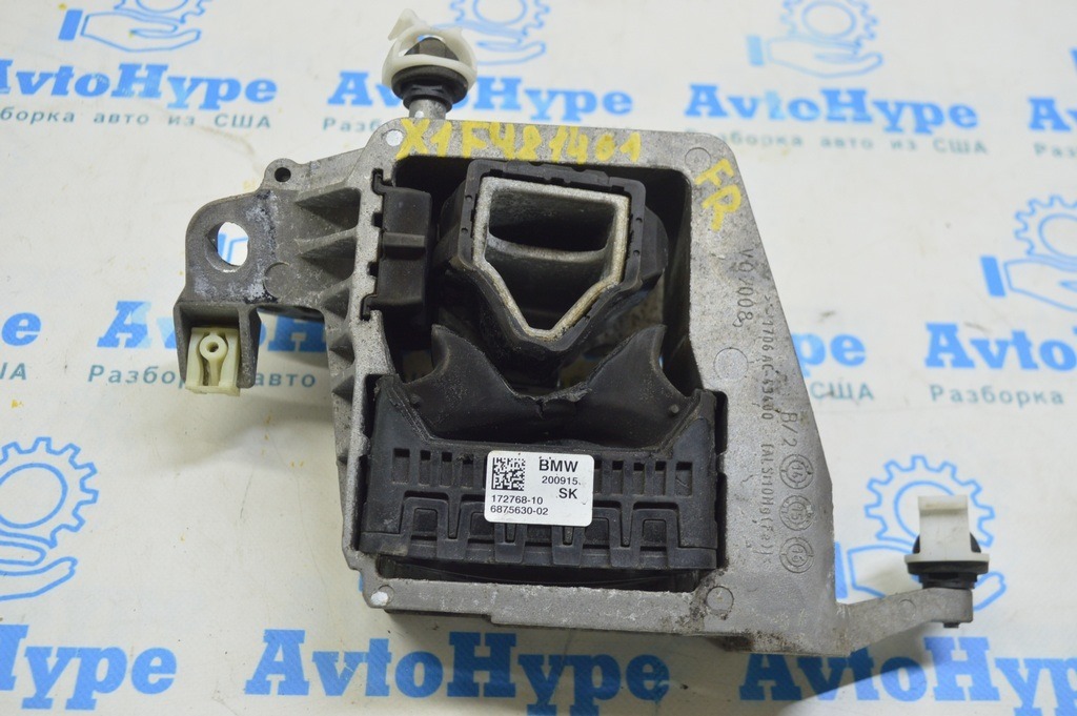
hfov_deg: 46.4
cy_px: 358
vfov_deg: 31.8
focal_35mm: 42
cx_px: 538
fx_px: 1255
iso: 400
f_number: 5.6
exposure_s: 1/20
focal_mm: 28
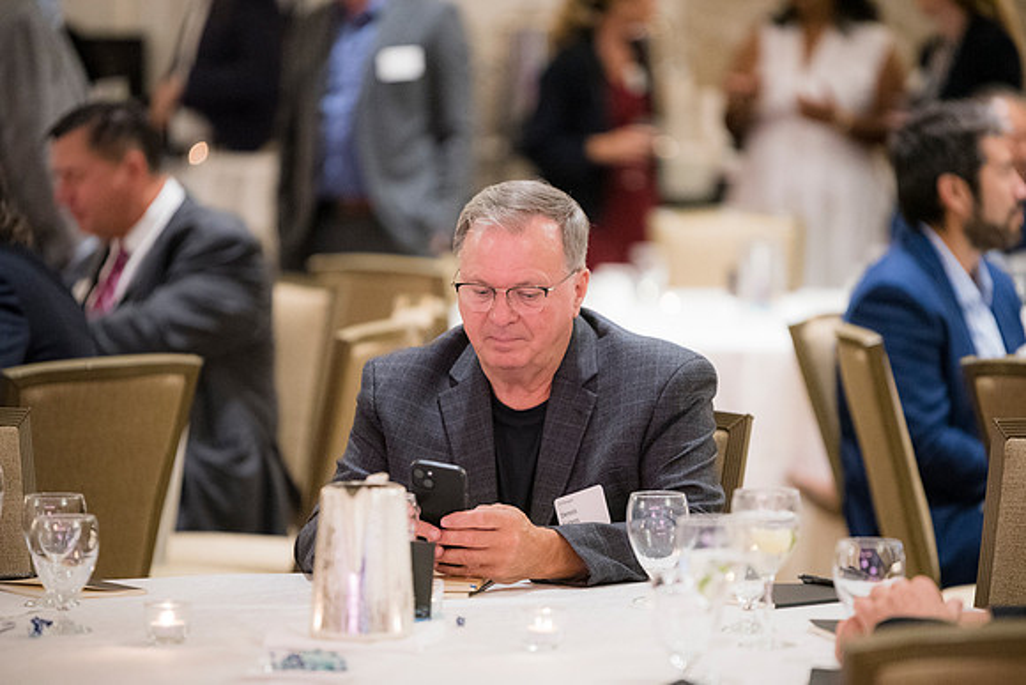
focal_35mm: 200
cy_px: 342
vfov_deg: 6.9
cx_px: 513
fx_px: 5701
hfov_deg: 10.3
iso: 6400
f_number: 2.8
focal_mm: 200
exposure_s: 1/125
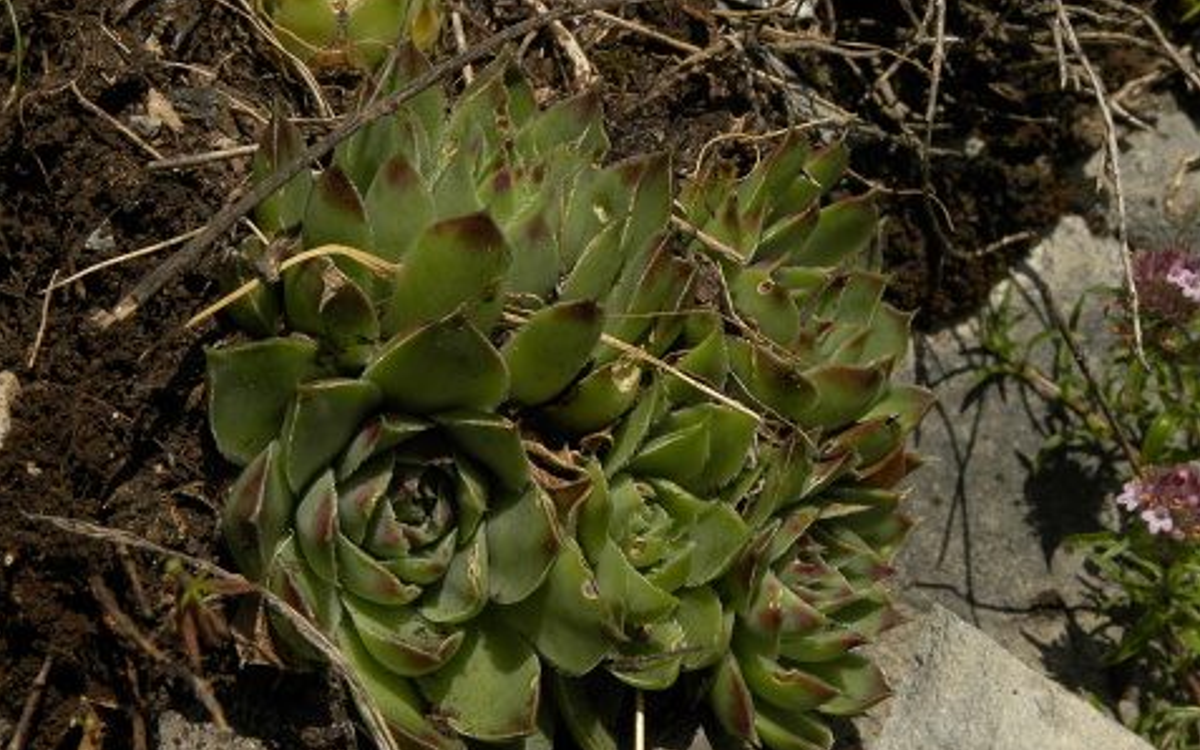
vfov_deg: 16.3
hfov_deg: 25.8
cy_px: 342
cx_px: 599
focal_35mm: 80
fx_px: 2616
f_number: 7.1
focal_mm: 13.4
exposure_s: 1/640
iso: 100
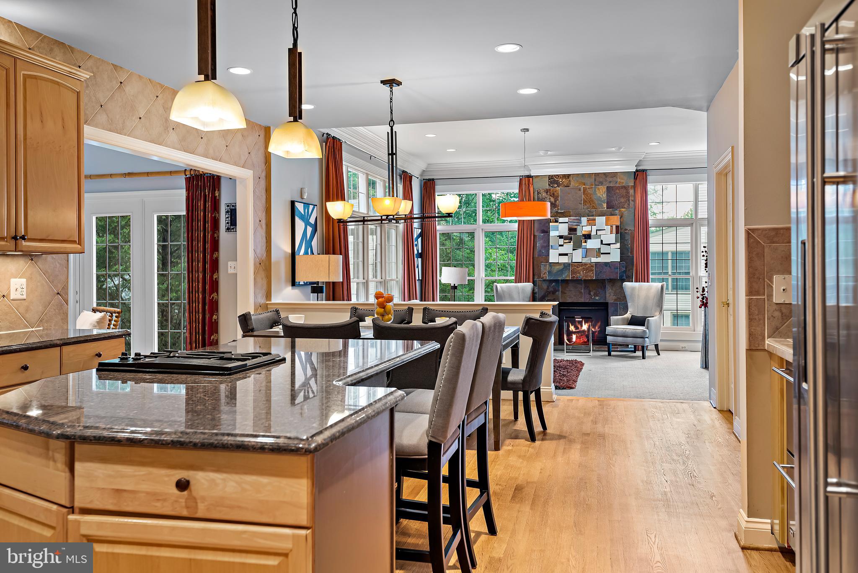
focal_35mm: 30
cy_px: 286
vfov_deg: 43.6
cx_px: 429
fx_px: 715
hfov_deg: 61.9
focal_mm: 30
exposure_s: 1/3
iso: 250
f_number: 9
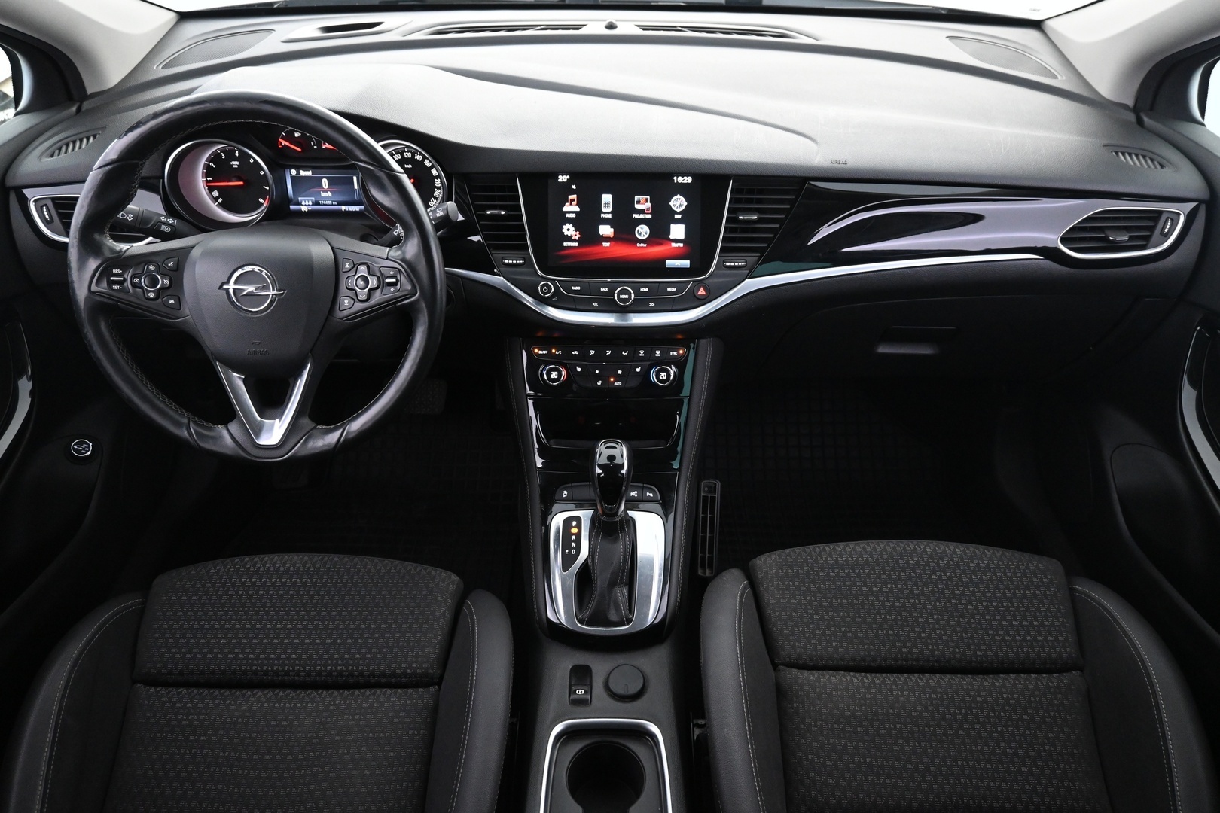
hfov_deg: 67.4
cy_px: 406
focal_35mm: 27
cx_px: 610
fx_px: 915
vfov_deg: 47.9
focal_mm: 18
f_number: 3.5
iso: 2800
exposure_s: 1/30
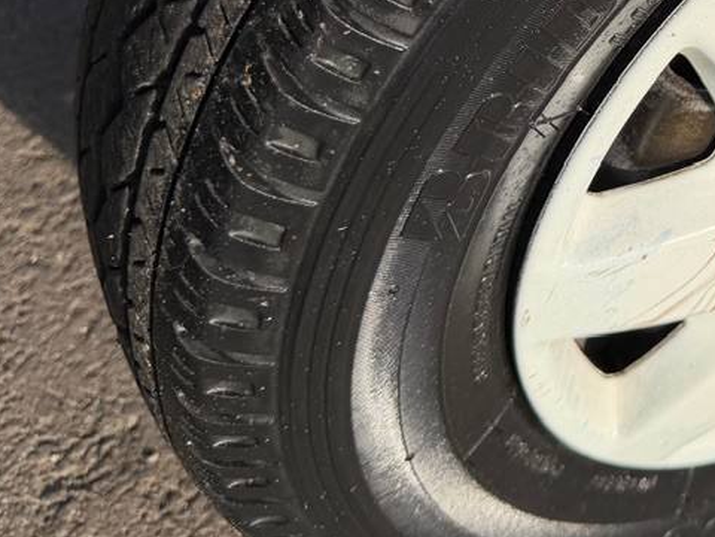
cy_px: -55
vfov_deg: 21.7
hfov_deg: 26.9
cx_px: 851
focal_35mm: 64
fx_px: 1322
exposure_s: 1/2907
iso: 80
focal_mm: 6.76
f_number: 1.78
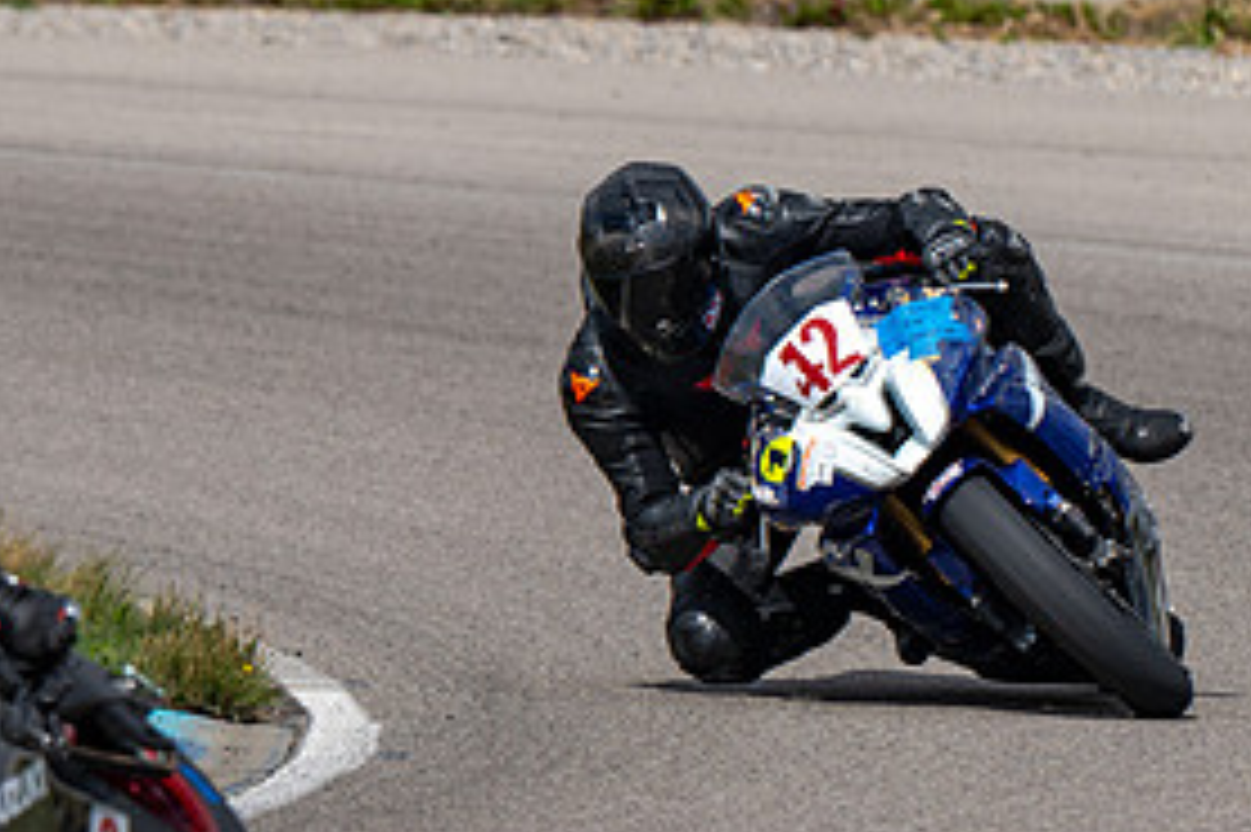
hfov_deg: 2.1
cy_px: 591
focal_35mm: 965
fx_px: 33513
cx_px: 402
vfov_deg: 1.4
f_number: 6.3
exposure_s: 1/1250
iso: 100
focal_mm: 340
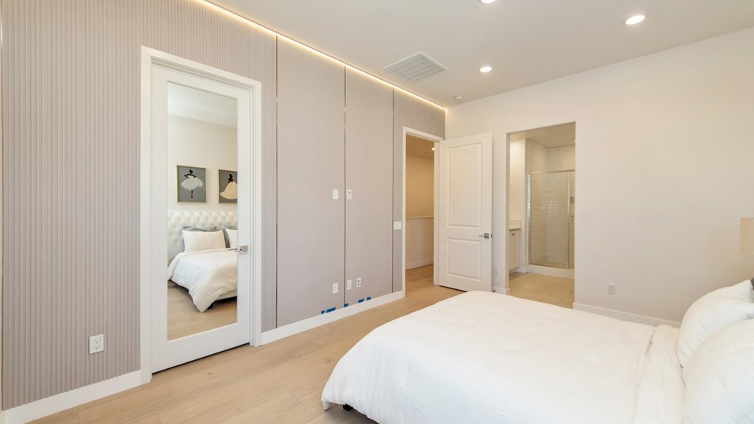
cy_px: 208
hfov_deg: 103.0
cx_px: 385
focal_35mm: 15
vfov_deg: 70.6
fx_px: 300
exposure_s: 1/60
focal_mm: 14
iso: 220
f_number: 4
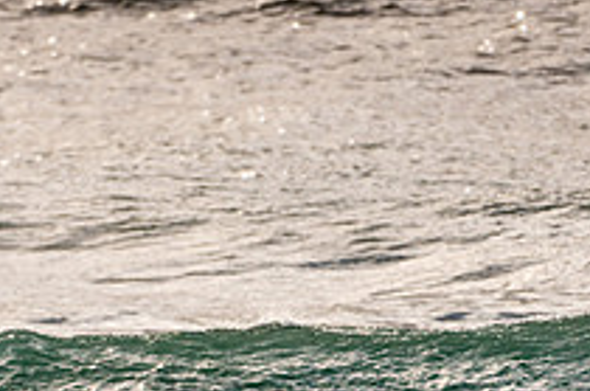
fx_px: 22631
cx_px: 202
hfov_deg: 1.5
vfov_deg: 1.0
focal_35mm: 1384
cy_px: 508
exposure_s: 1/2000
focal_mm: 500
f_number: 5.6
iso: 160
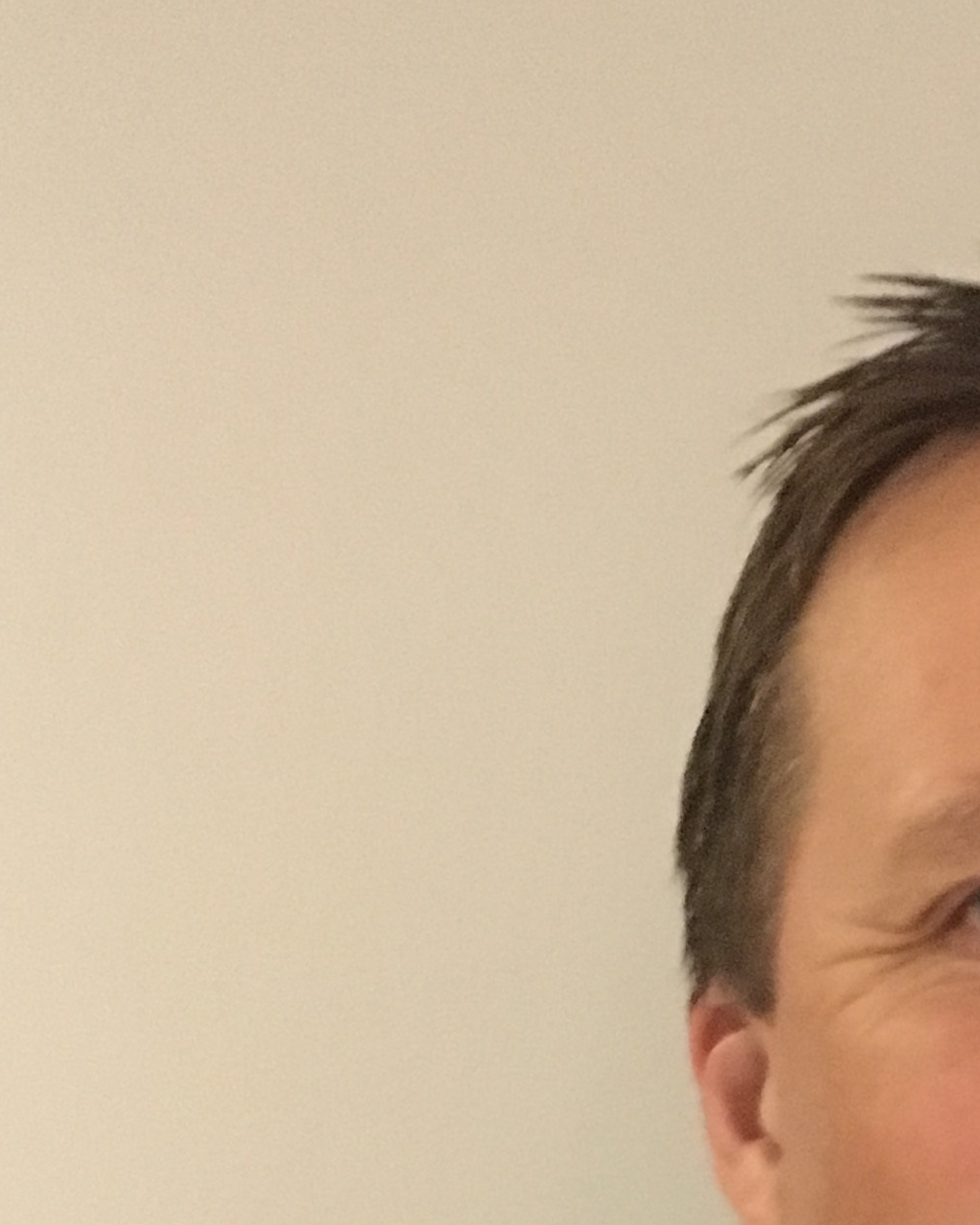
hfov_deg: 16.2
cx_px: 1177
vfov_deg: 19.0
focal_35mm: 91
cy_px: 1718
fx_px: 3300
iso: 800
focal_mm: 4.15
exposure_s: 1/17
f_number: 2.2
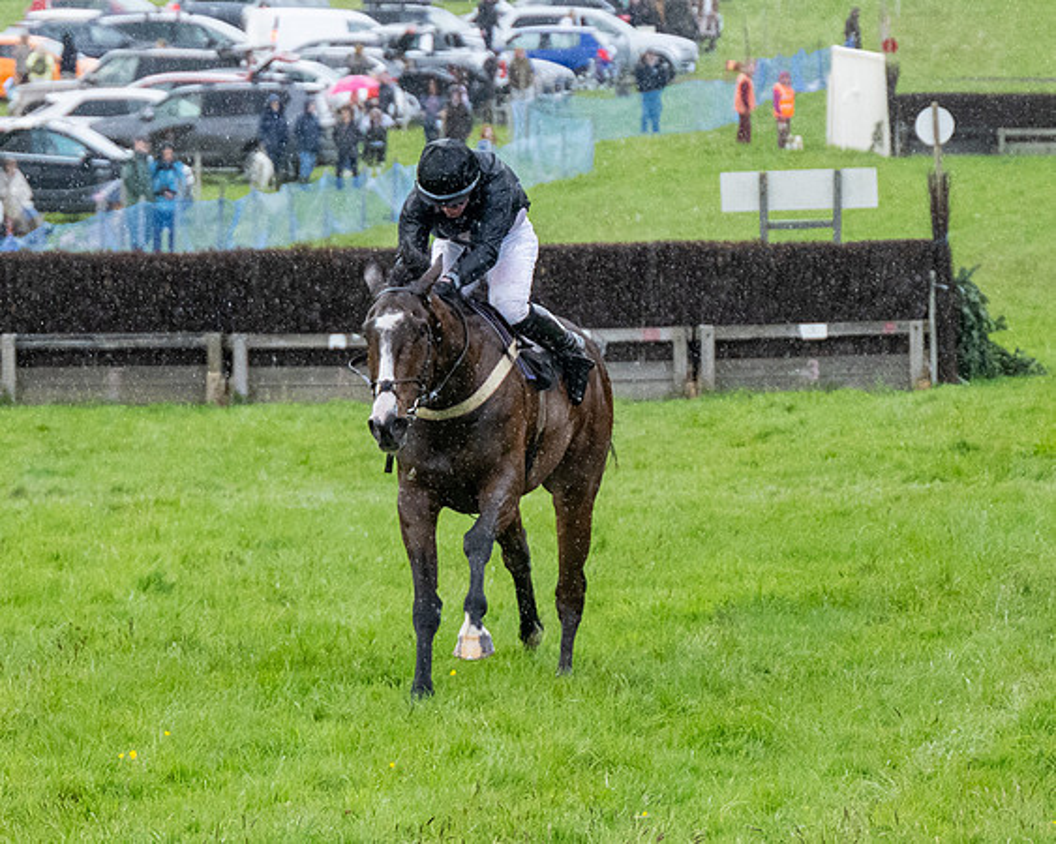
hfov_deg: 7.2
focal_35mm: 270
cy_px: 497
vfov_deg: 5.7
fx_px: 8421
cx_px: 432
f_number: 4
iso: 2000
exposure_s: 1/1000
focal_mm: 98
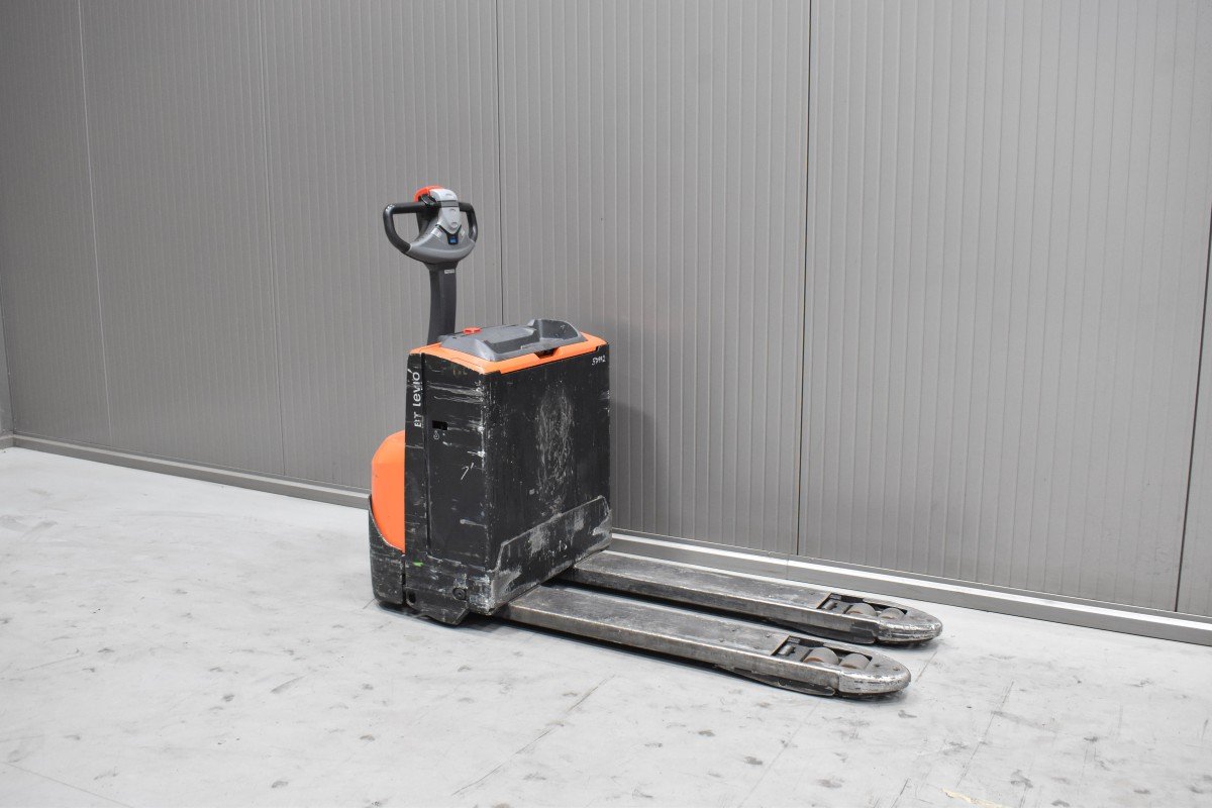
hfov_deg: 57.2
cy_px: 404
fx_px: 1111
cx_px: 606
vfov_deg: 40.0
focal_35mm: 33
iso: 1600
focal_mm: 22
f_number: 5
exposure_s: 1/30
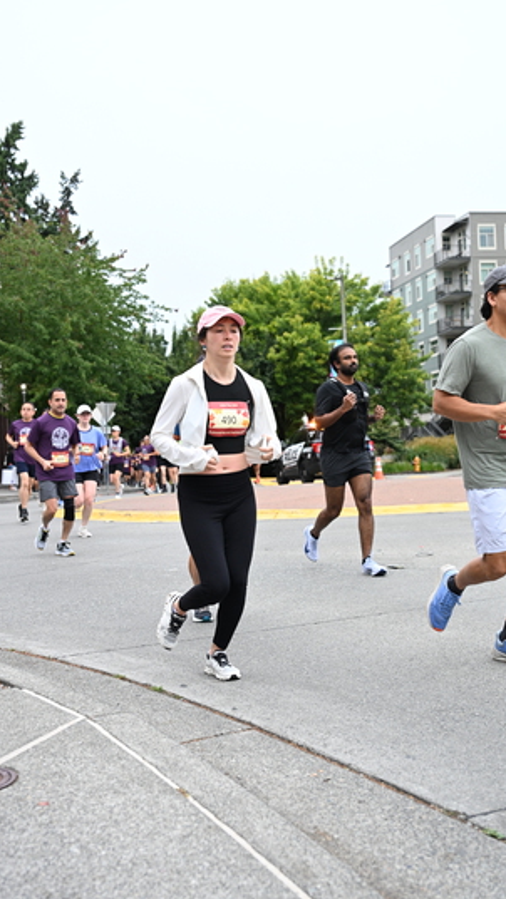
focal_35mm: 44
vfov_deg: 46.4
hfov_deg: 27.1
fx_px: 1050
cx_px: 282
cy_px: 444
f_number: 4
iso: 1600
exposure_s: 1/800
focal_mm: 41
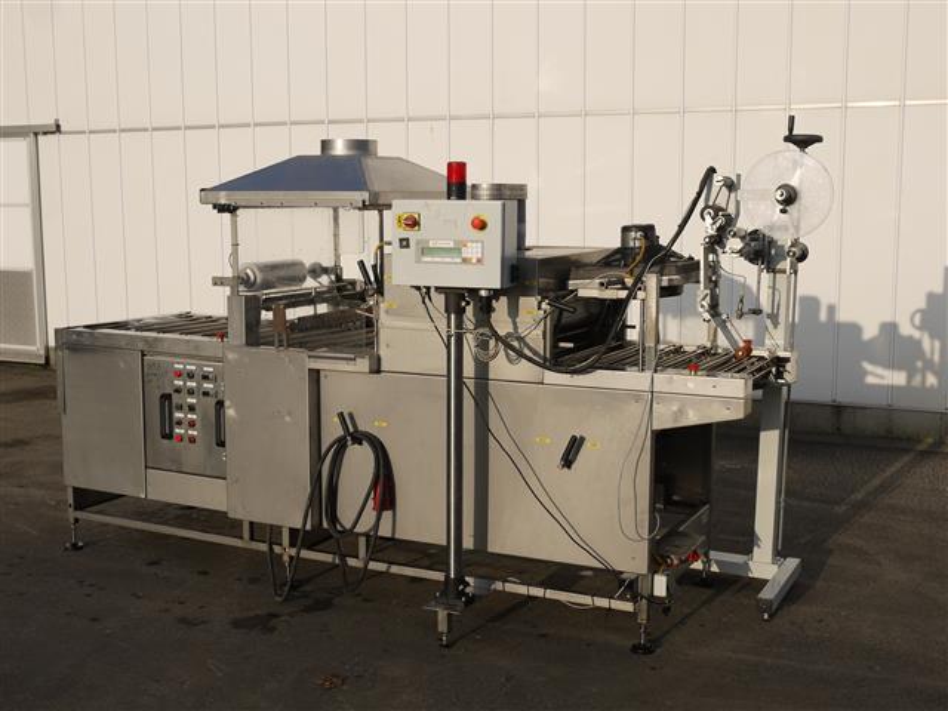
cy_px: 356
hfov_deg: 42.9
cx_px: 474
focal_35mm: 44
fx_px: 1205
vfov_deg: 32.9
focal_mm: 22
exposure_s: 1/400
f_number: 9
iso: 100
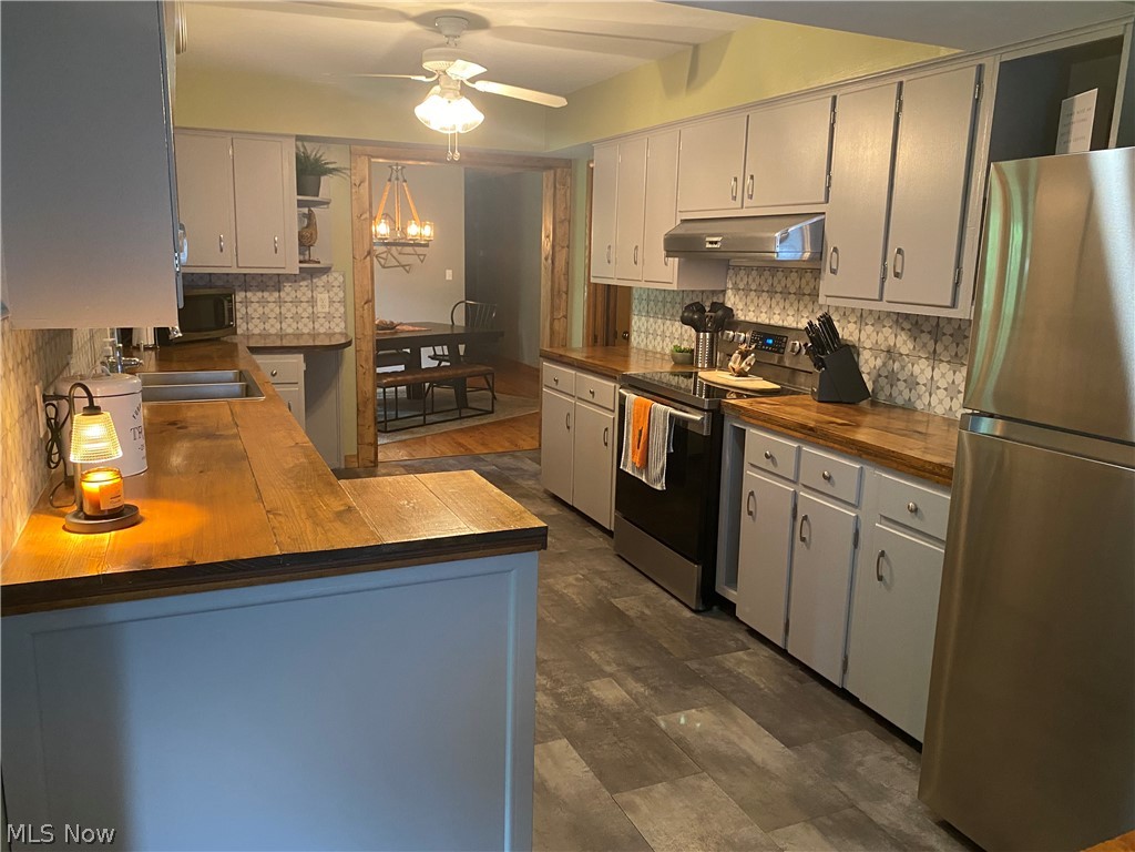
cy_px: 426
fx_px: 852
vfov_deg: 53.1
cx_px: 568
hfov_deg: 67.3
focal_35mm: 26
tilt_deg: -11.2
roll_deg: -0.4
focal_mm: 4.25
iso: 400
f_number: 1.8
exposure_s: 1/40
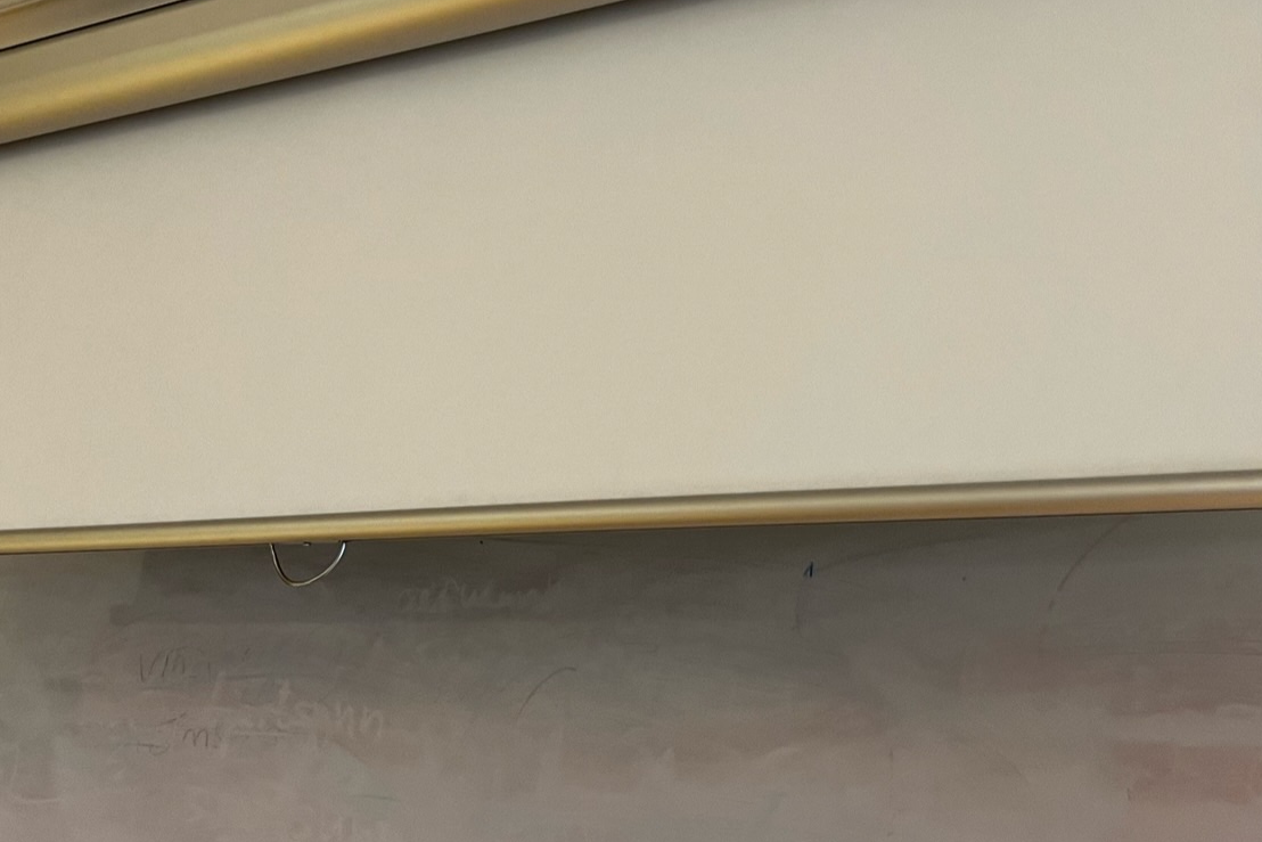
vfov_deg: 26.8
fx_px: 1753
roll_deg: -0.9
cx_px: 566
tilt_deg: +16.5
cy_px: 245
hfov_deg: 39.6
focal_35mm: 50
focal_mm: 5.1
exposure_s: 1/50
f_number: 1.6
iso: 100
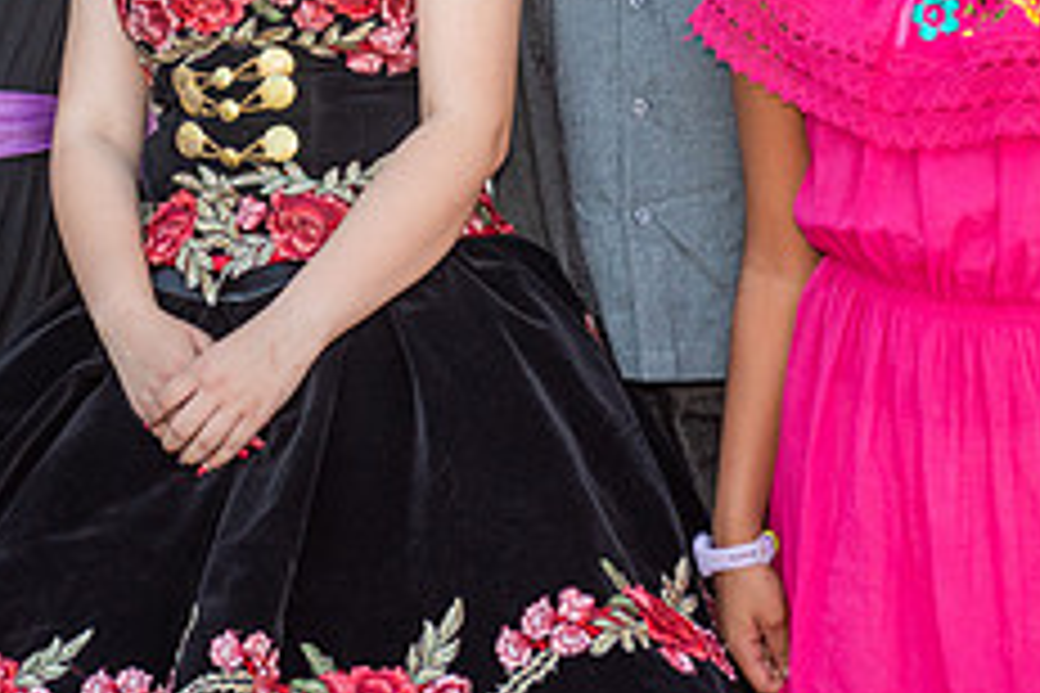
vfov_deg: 9.8
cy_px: -133
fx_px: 3986
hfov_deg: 14.8
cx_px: 320
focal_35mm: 138
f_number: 4.5
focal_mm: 55
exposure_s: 1/200
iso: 400
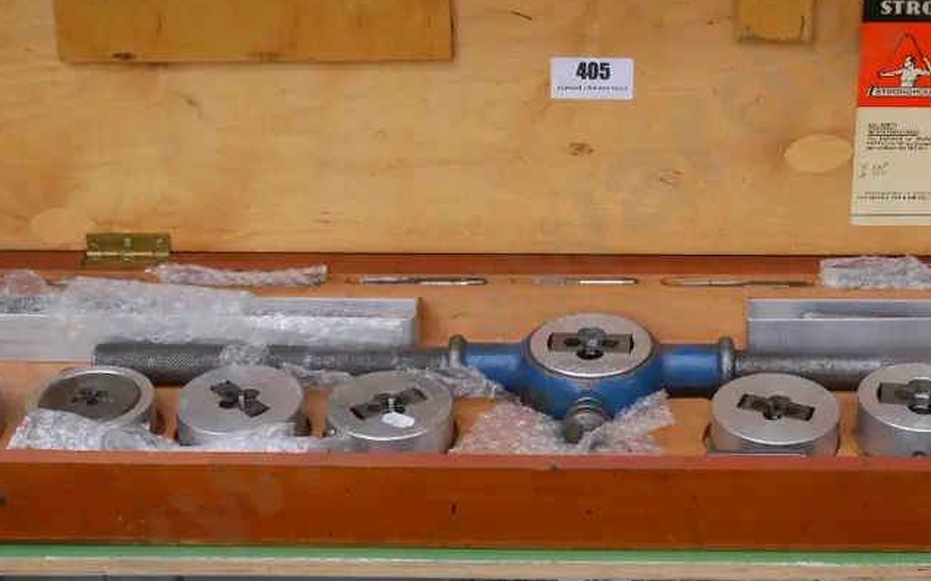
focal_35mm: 82
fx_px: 2080
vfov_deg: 15.9
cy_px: 228
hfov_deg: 25.1
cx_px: 590
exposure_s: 1/50
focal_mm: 24
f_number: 5
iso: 3200
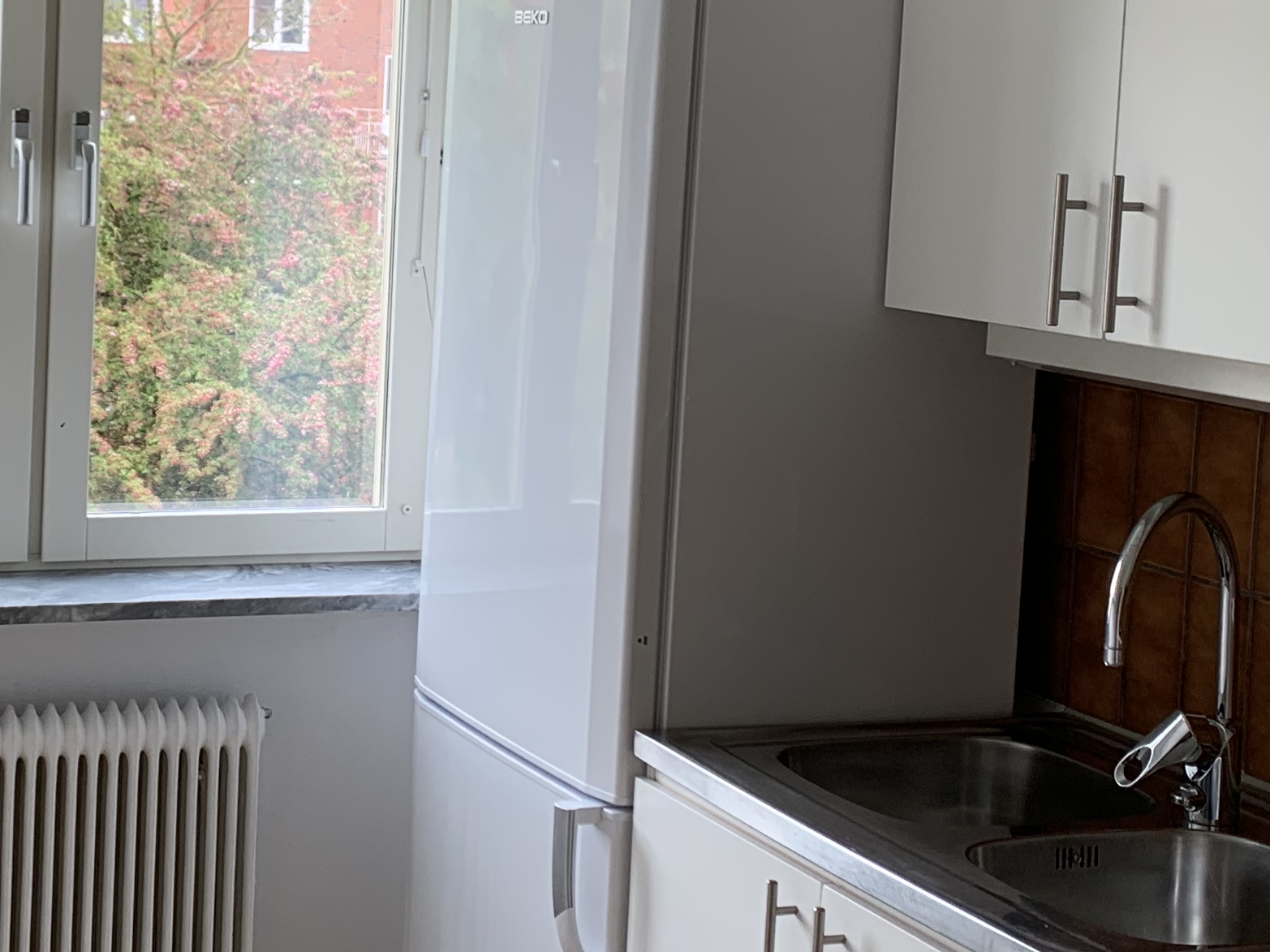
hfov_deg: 28.5
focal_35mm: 67
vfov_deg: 21.8
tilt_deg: -4.3
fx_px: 2458
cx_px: 299
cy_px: 295
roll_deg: -1.6
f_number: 1.8
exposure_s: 1/121
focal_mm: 4.25
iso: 40
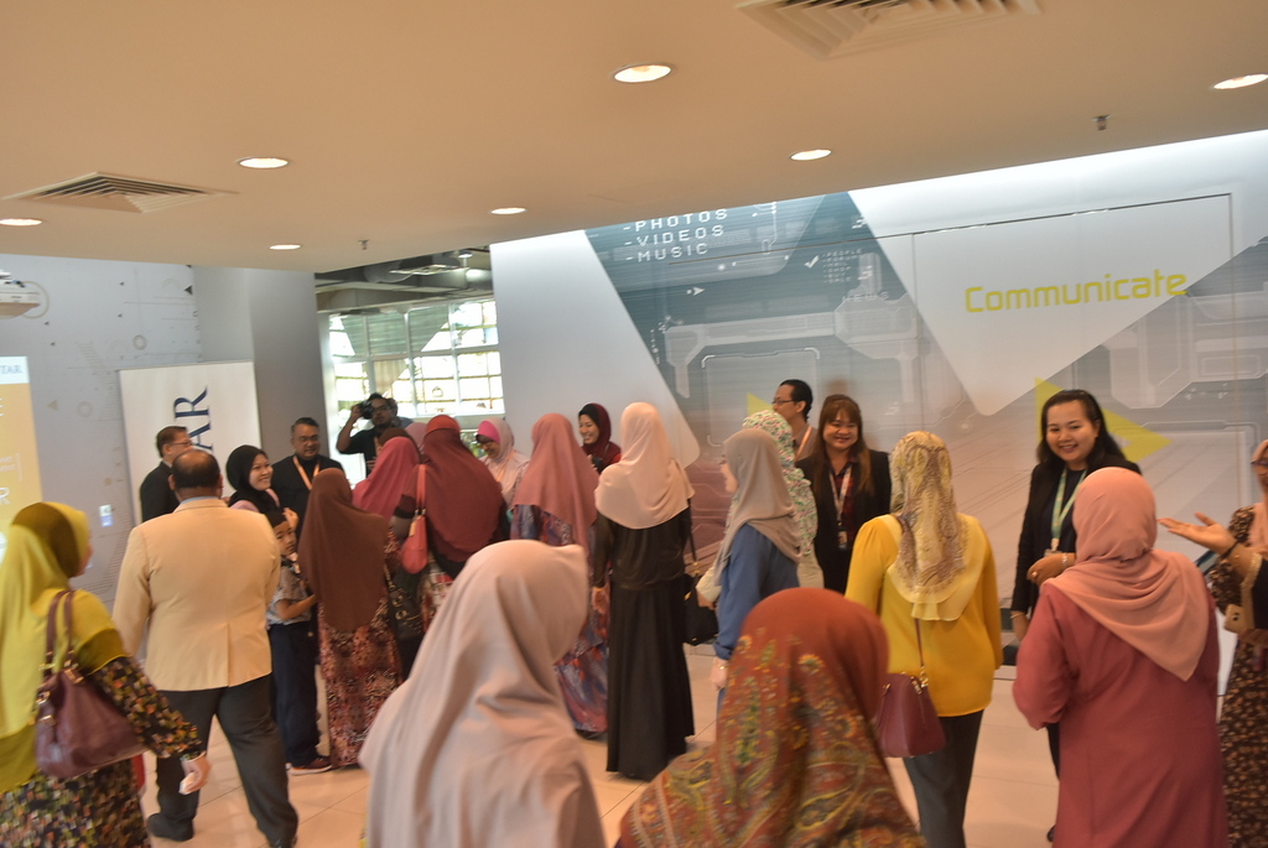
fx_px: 952
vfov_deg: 48.0
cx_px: 634
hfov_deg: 67.3
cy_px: 424
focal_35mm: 27
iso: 1000
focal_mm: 18
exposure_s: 1/160
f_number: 4.5
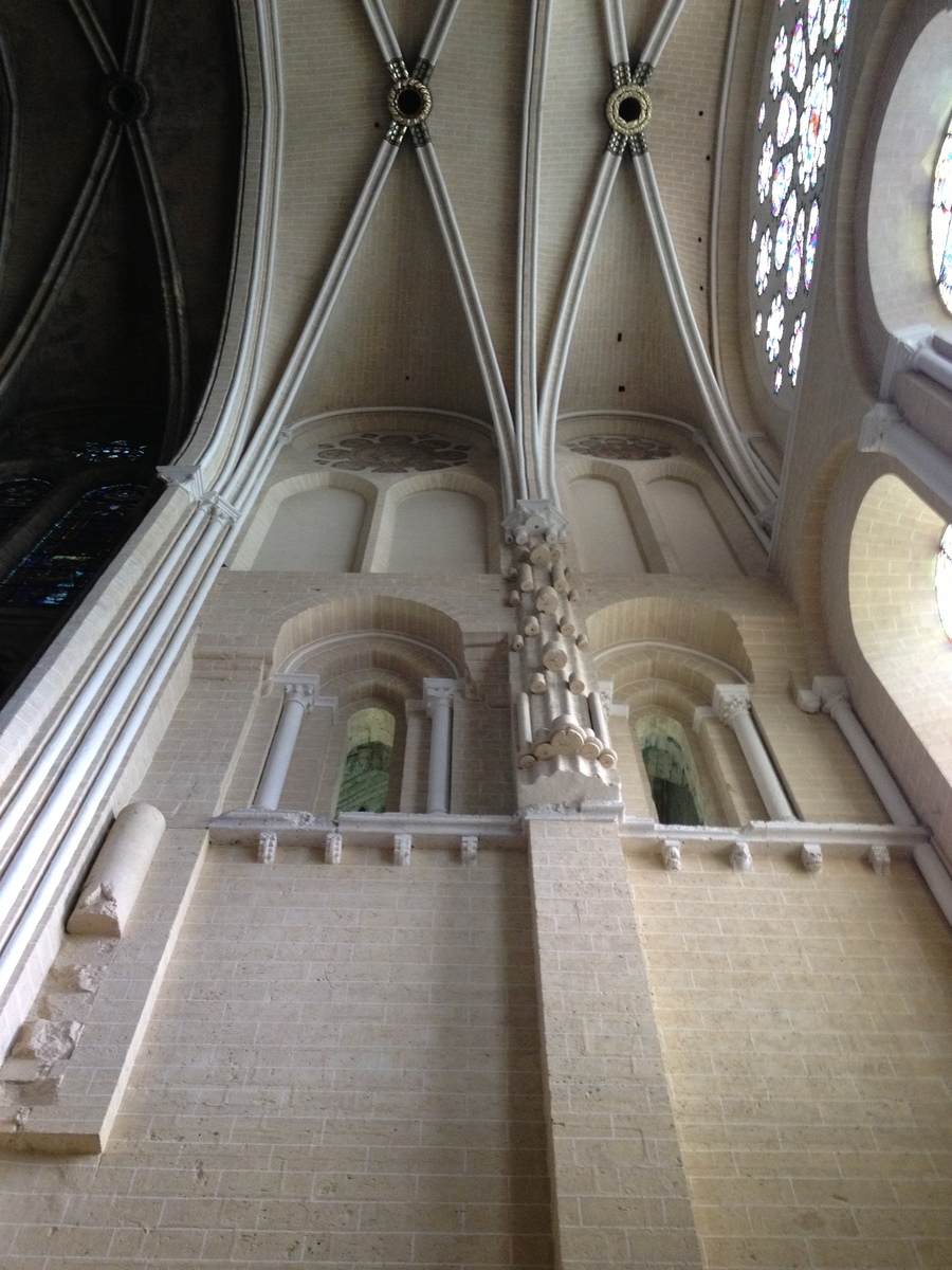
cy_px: 635
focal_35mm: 35
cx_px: 476
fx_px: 1283
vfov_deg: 52.6
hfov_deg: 40.7
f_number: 2.4
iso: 250
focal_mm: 4.28
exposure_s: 1/20
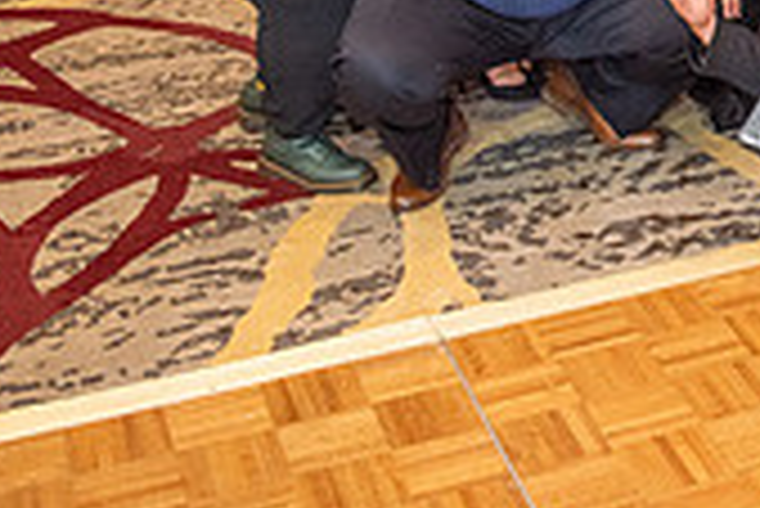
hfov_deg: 19.4
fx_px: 2028
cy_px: -294
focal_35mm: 96
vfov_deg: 13.3
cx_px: 1016
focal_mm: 28
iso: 1600
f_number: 2.8
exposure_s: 1/160
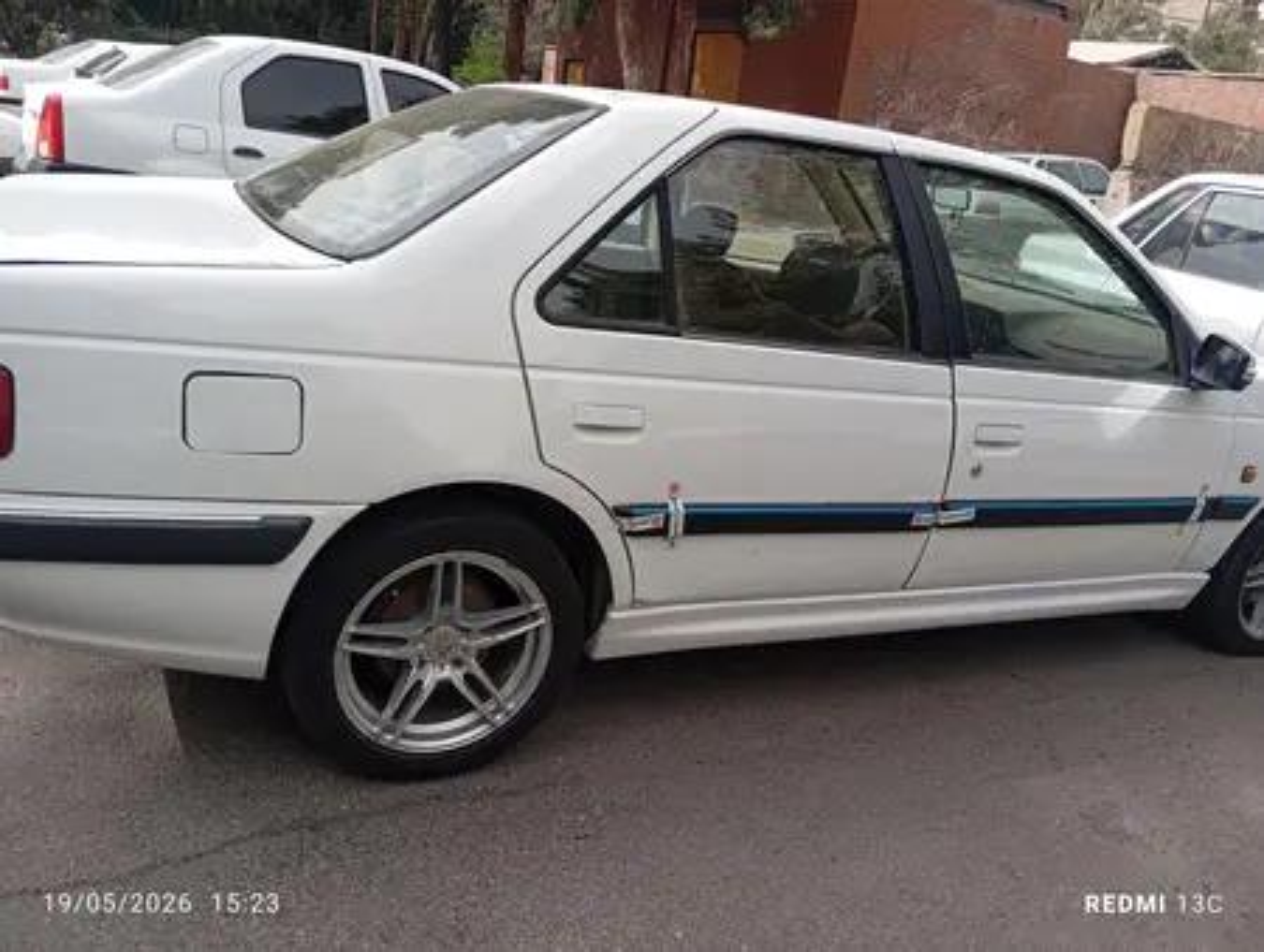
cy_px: 476
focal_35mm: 28
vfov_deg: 49.9
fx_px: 1024
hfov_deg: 63.4
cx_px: 632
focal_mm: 4.22
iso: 106
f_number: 1.8
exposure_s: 1/292
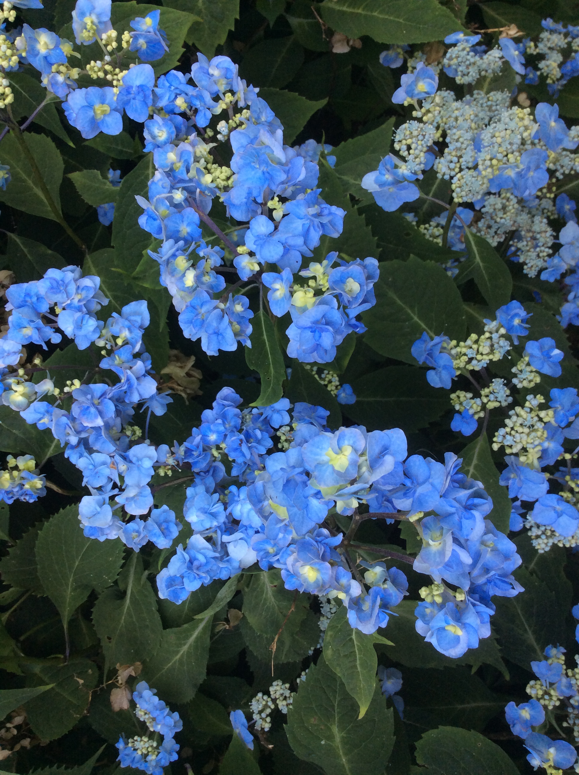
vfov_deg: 56.9
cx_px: 290
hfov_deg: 44.1
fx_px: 716
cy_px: 388
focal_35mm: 32
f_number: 2.4
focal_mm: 3.3
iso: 40
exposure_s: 1/50
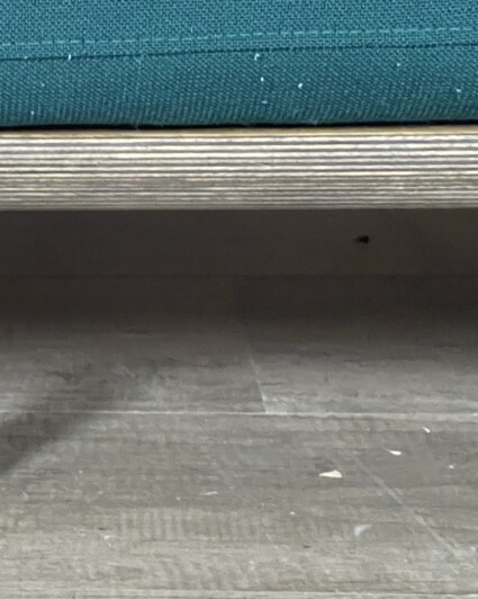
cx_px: -117
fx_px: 2496
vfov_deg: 13.7
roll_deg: +1.7
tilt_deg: -22.8
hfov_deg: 10.7
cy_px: 301
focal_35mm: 141
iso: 640
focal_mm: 7.5
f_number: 2.2
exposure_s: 1/51
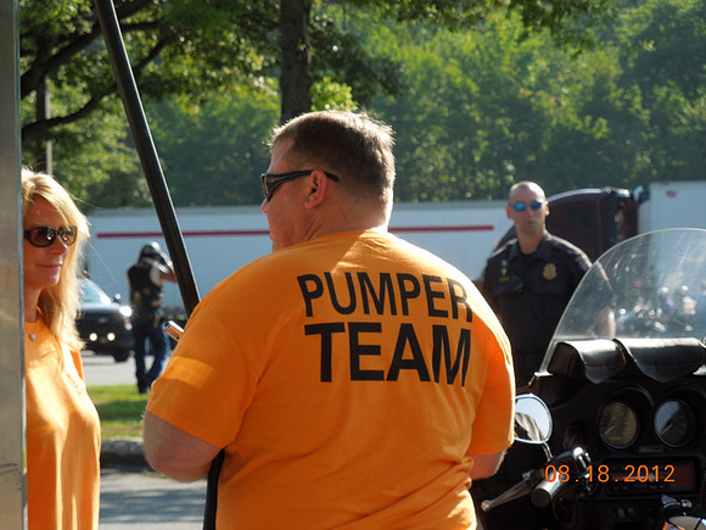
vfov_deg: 7.8
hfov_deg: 10.4
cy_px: 265
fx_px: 3895
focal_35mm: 191
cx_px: 353
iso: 100
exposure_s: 1/200
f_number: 5
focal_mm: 34.4
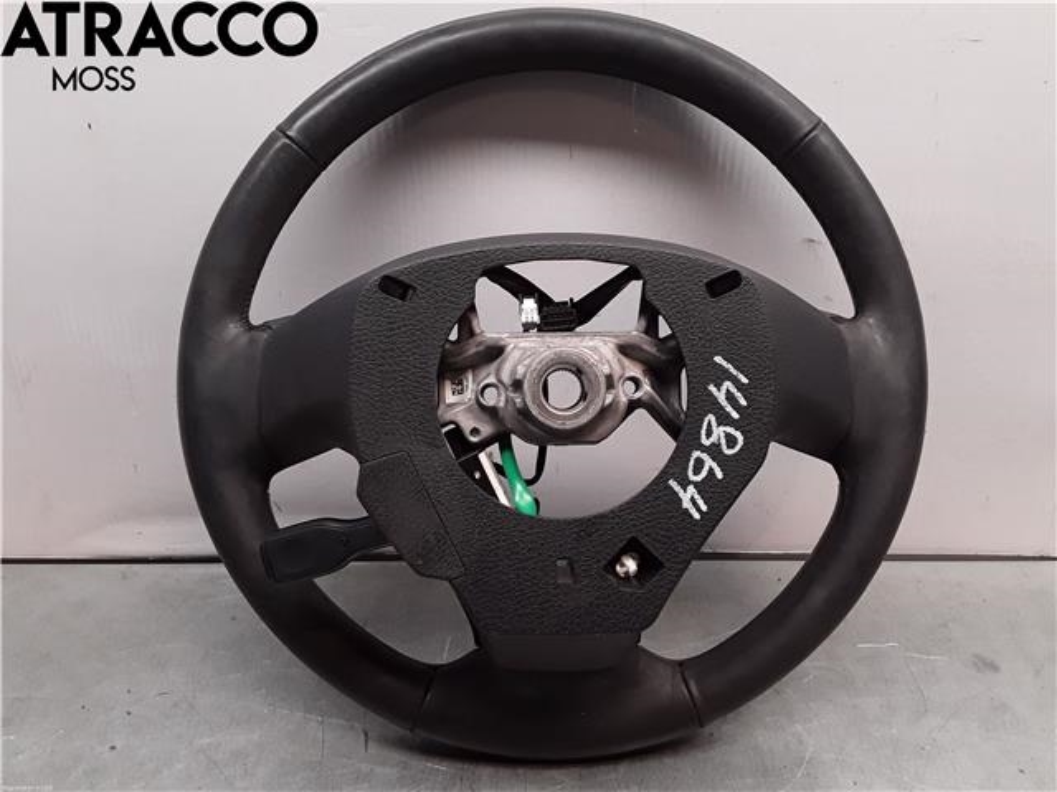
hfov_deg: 63.4
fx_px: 855
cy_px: 396
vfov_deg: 49.7
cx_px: 528
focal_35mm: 28
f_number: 1.9
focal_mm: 2.91
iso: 100
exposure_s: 1/101
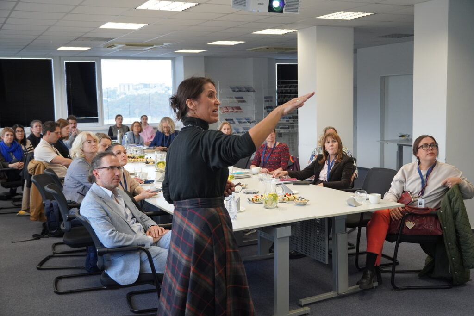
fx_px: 593
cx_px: 237
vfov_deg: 29.9
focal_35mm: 45
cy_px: 158
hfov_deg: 43.6
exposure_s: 1/160
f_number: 4.5
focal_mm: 30
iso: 1000
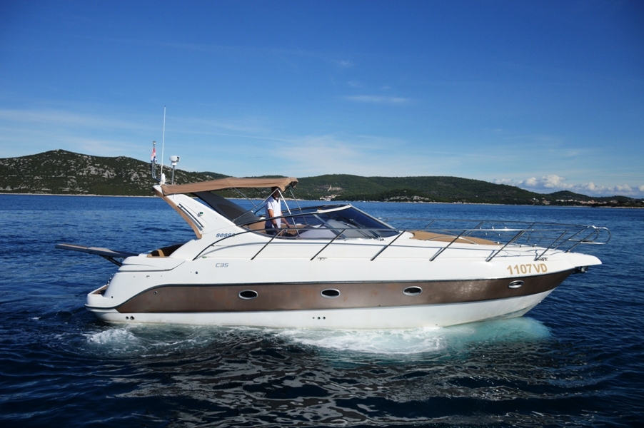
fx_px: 536
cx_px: 322
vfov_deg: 43.5
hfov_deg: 62.0
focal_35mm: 30
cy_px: 214
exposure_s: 1/3200
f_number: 3.5
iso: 100
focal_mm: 20
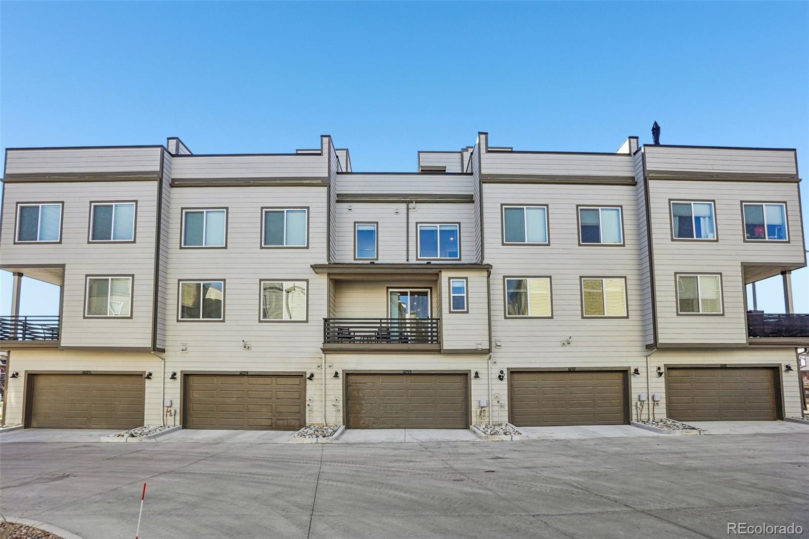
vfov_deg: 77.3
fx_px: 337
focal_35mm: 15
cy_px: 270
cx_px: 404
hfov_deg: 100.4
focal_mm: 10
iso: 100
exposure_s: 1/125
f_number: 8
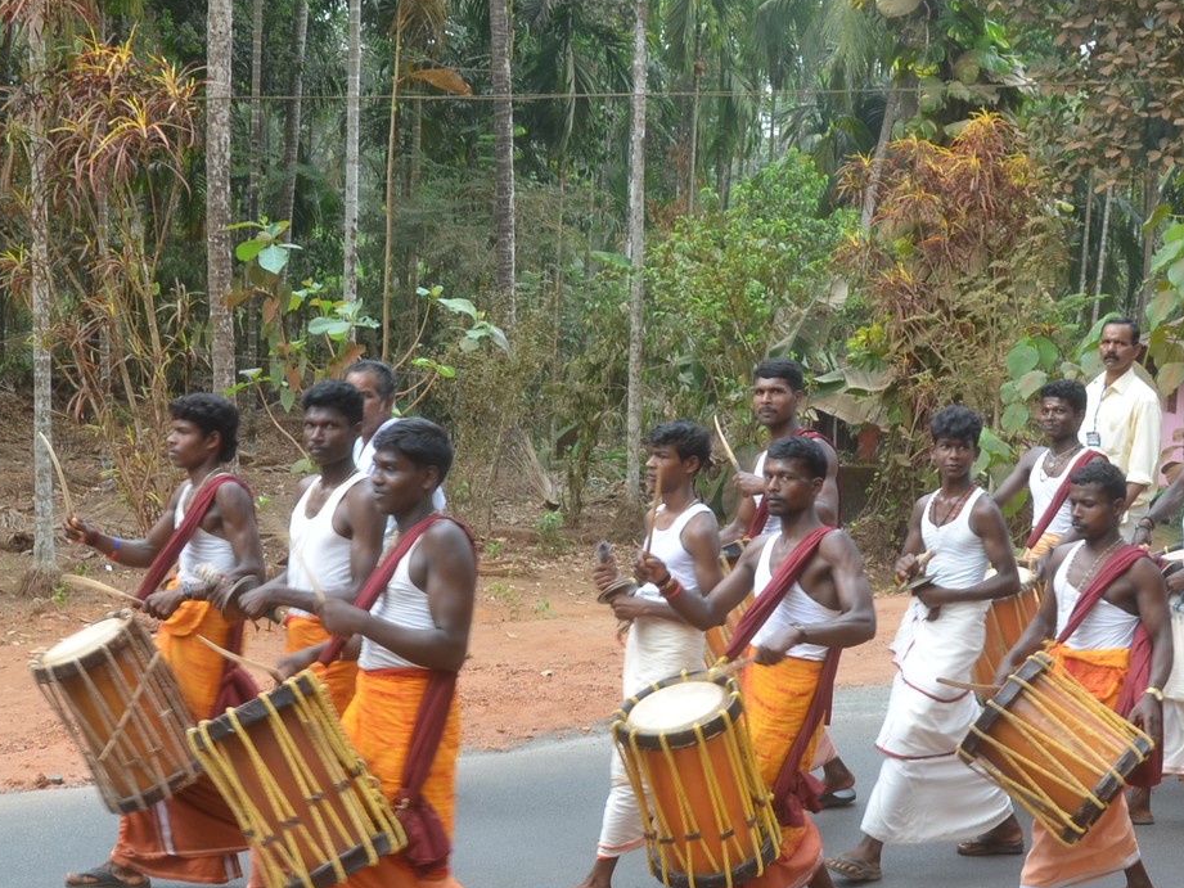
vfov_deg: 23.2
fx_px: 2155
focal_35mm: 63
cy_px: 544
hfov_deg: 30.7
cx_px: 598
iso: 200
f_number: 8
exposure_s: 1/80
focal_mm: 21
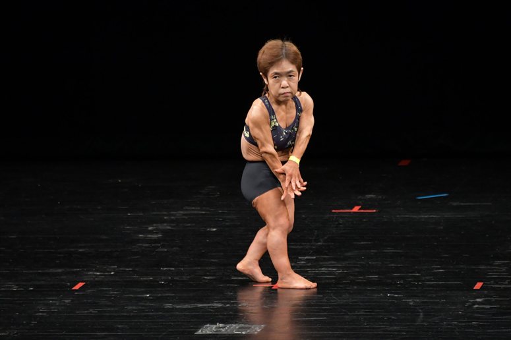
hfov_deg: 4.6
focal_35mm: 450
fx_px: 6384
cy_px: 170
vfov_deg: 3.1
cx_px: 256
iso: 2500
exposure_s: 1/400
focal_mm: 300
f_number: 5.6
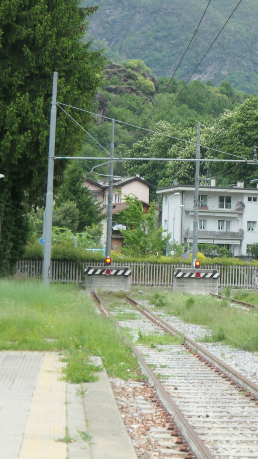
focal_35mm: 106
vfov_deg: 20.2
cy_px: 229
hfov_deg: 11.4
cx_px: 241
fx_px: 1288
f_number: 4.6
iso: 250
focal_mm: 24.7
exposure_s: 1/80
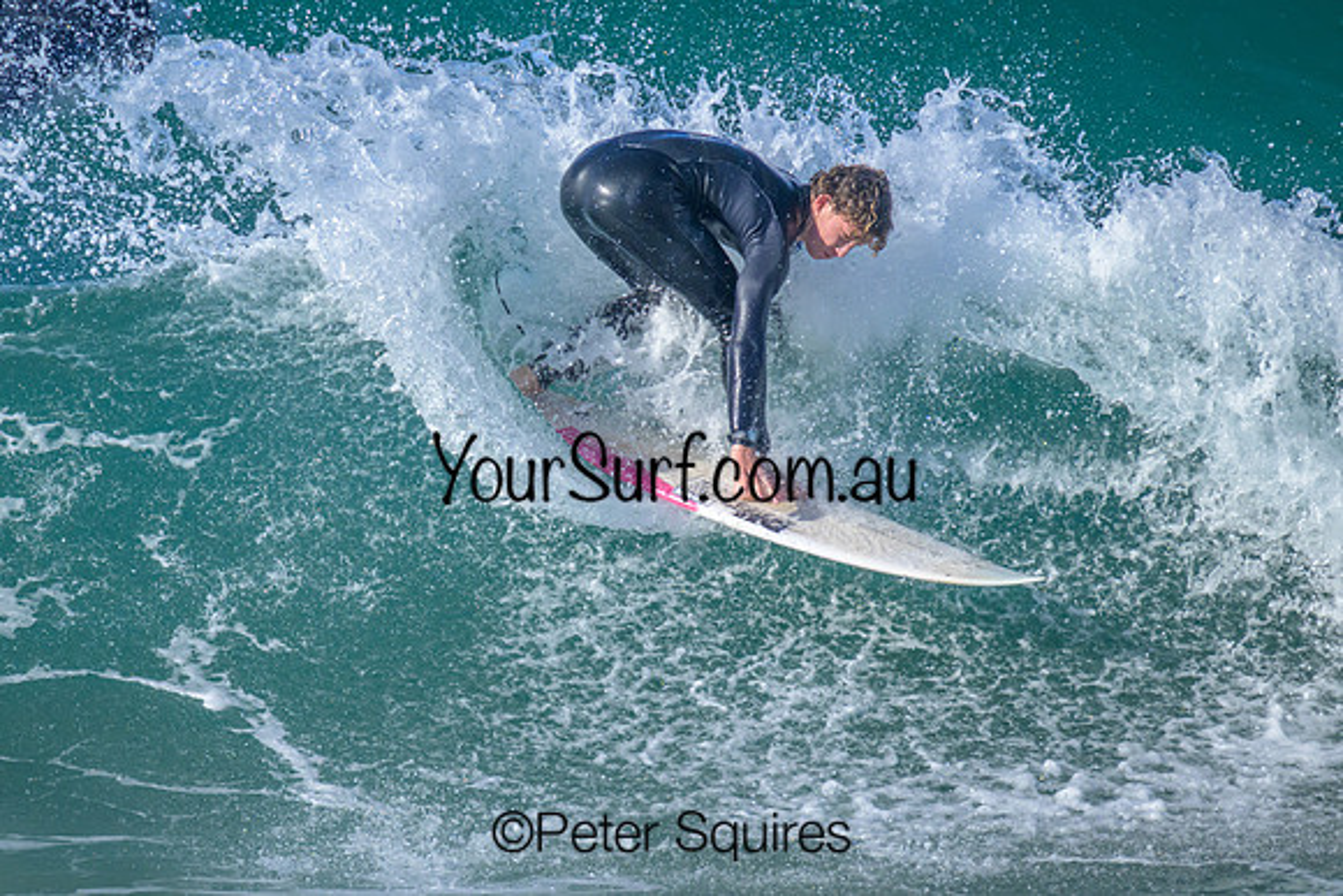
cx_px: 452
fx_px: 39618
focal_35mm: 1062
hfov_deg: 1.9
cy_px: 387
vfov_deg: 1.3
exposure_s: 1/2000
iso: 1400
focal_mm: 800
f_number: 11
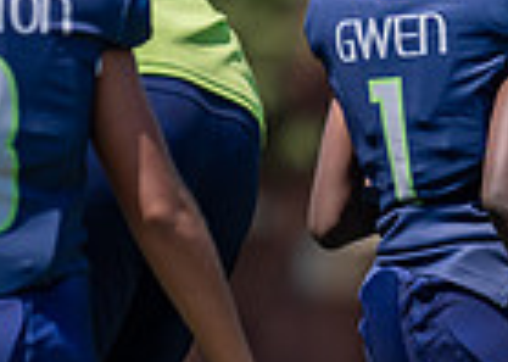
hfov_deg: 2.1
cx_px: 703
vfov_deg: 1.5
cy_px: 283
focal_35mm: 939
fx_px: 13534
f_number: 2.8
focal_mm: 200
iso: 100
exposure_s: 1/2000
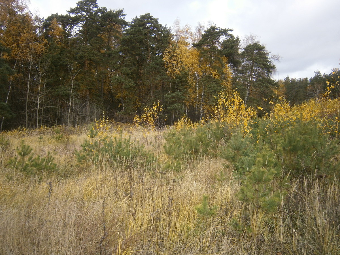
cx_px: 170
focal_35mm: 26
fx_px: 255
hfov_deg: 67.3
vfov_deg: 53.1
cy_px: 128
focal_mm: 4.7
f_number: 2.8
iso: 80
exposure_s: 1/200
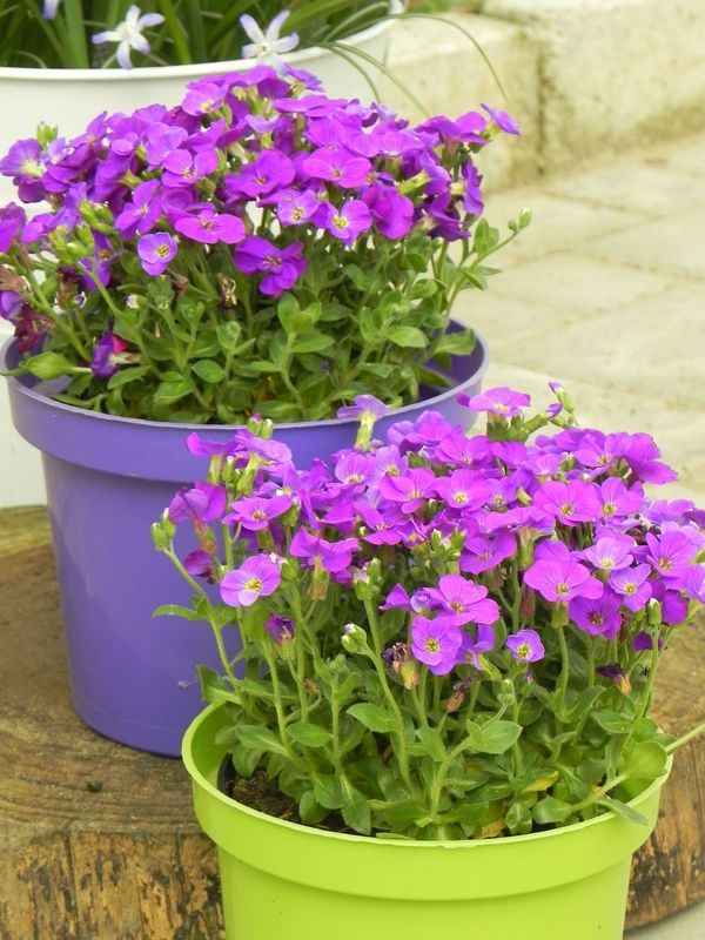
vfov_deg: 15.3
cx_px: 352
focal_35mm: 129
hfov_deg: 11.5
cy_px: 470
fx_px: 3503
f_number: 5
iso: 160
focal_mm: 23
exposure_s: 1/400
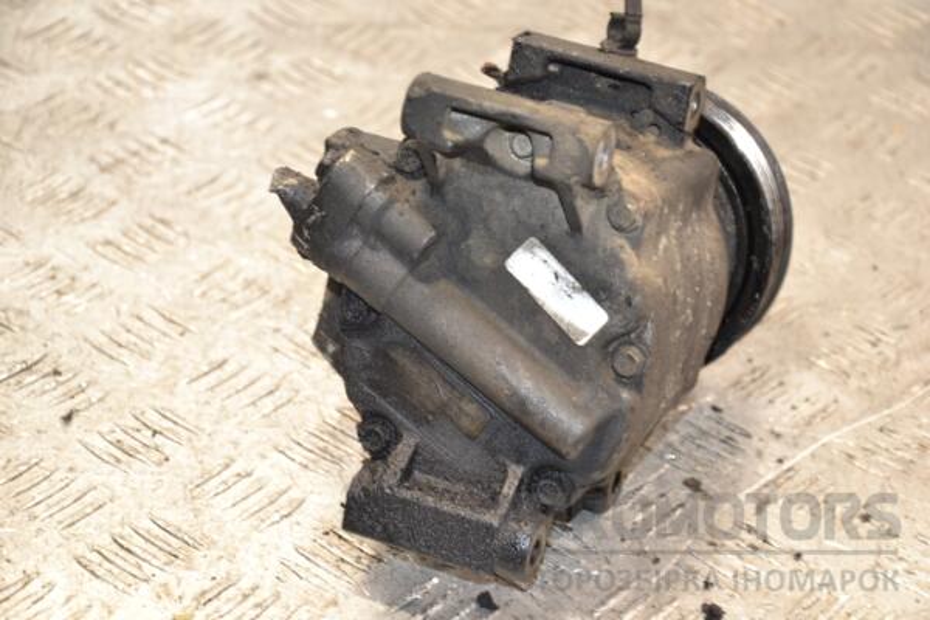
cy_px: 310
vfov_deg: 12.2
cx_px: 465
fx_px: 2906
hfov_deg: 18.2
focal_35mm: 112
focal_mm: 75
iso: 800
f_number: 5.3
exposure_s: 1/60
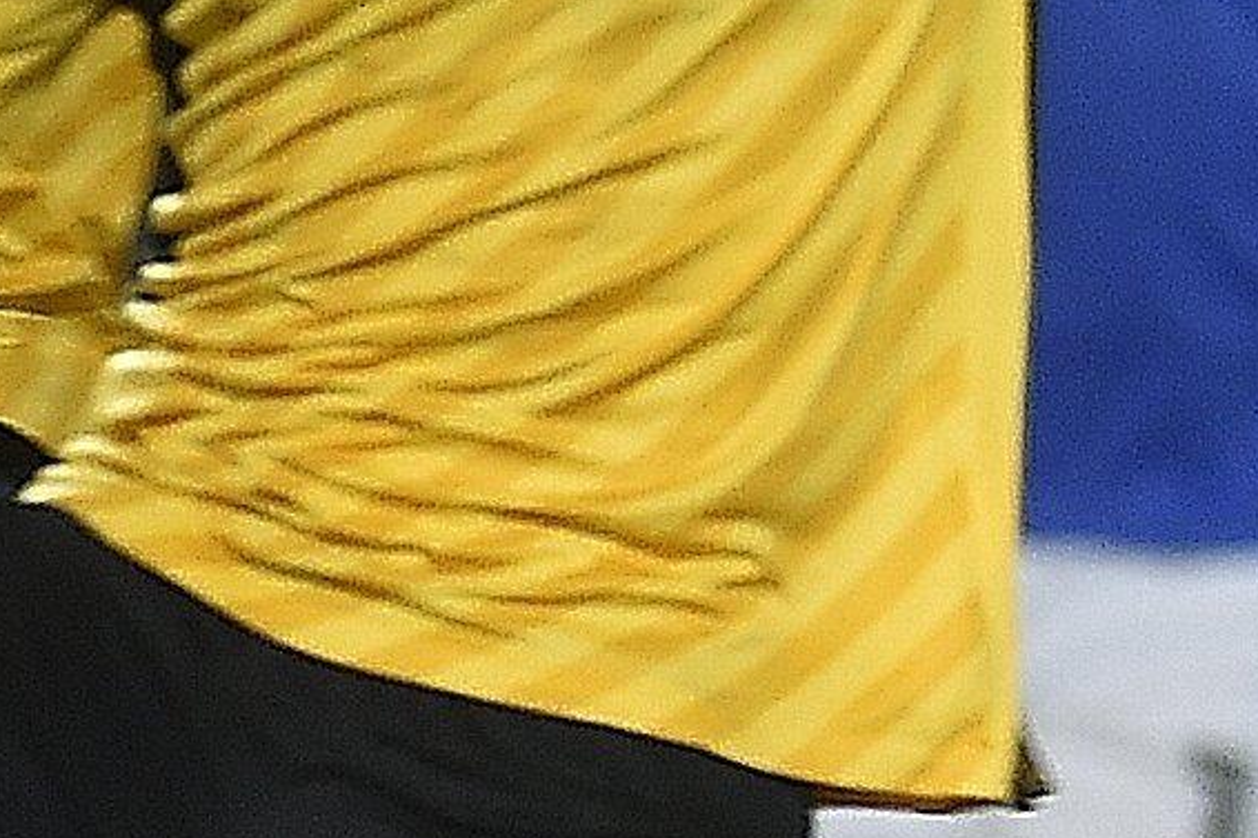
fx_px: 68397
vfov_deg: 0.7
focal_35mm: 1958
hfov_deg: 1.1
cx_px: 4061
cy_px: 182
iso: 2500
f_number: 2.8
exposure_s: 1/400
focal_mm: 300
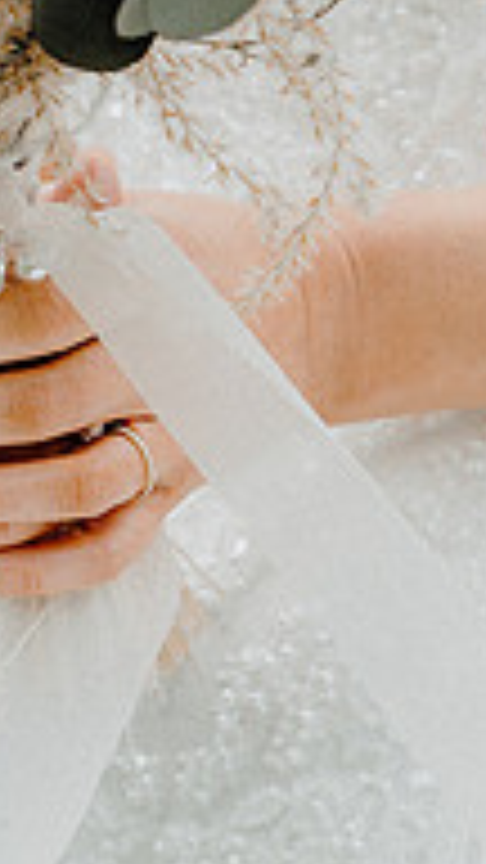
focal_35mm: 212
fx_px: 4857
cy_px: 236
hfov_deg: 5.7
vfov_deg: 10.1
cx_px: 378
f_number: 3.5
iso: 125
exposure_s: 1/160
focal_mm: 45
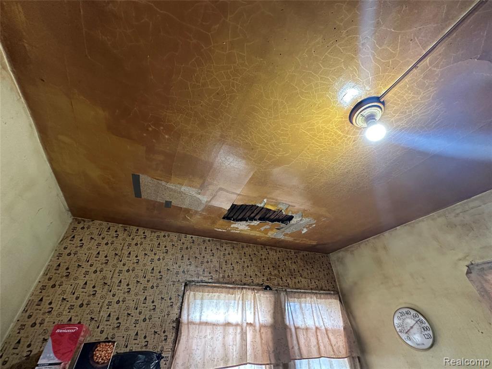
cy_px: 184
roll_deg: +0.7
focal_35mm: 14
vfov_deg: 85.7
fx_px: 199
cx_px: 246
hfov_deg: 102.1
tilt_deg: +37.4
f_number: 2.2
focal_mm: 2.22
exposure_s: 1/60
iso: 320
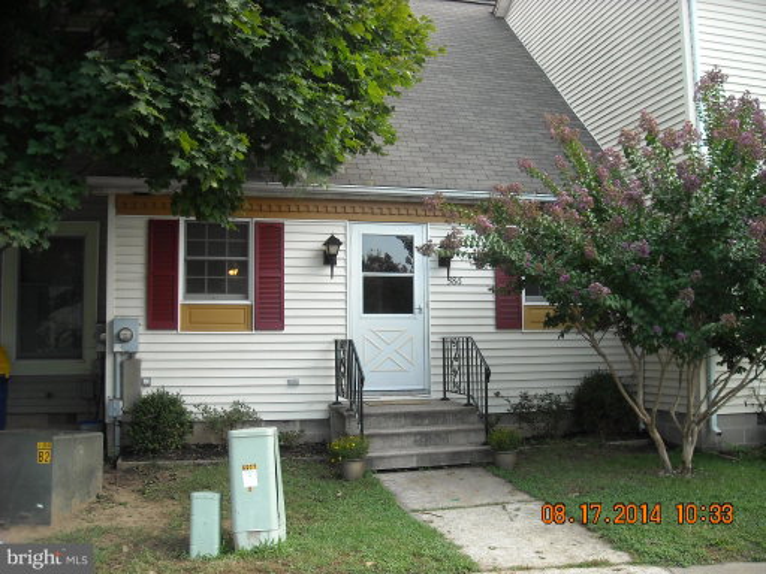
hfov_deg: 52.6
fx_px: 774
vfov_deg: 40.7
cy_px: 287
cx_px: 383
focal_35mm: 35
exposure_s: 1/184
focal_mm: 5.7
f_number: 2.8
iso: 64
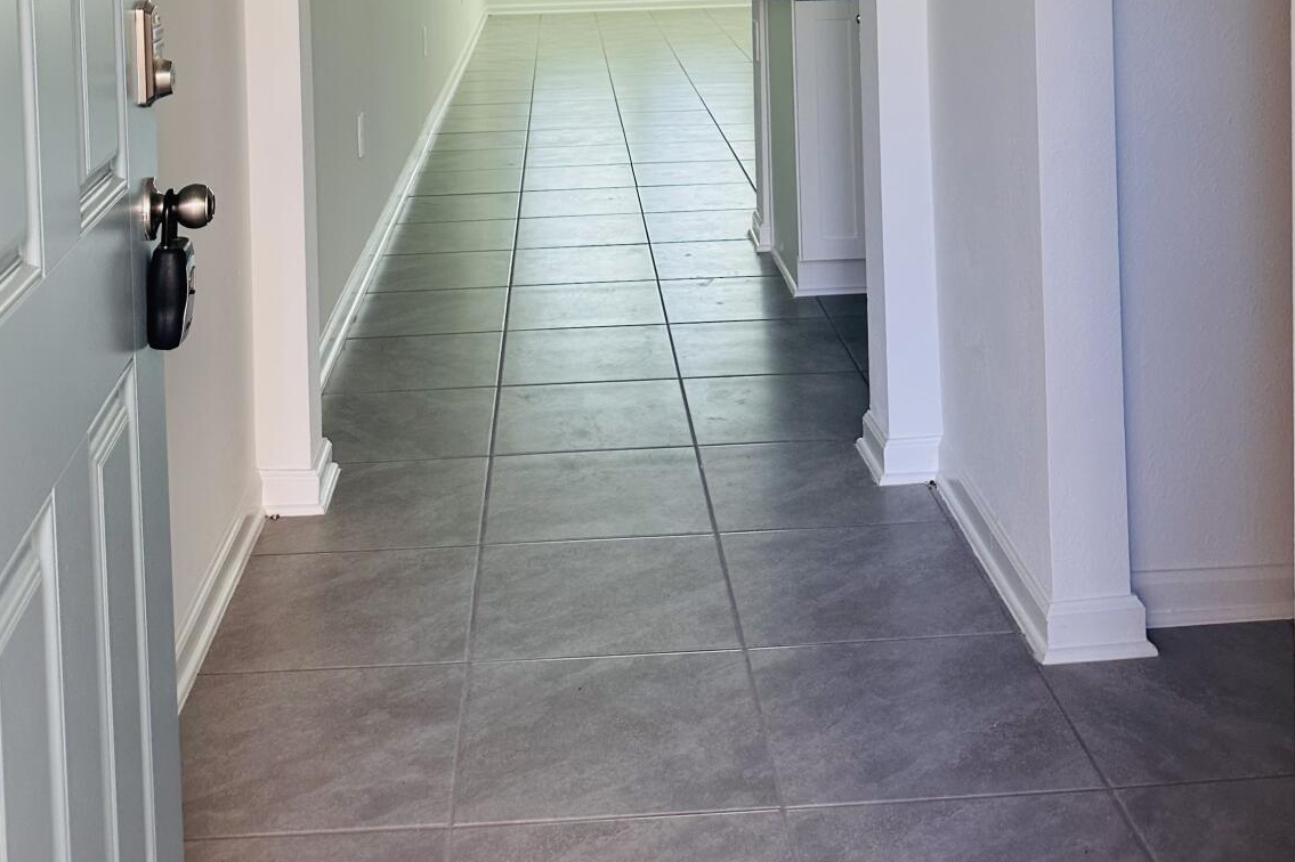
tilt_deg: -0.7
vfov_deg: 27.8
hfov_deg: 44.5
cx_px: 632
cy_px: -88
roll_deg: +0.5
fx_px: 1582
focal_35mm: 44
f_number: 1.78
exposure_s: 1/130
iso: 100
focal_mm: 6.86
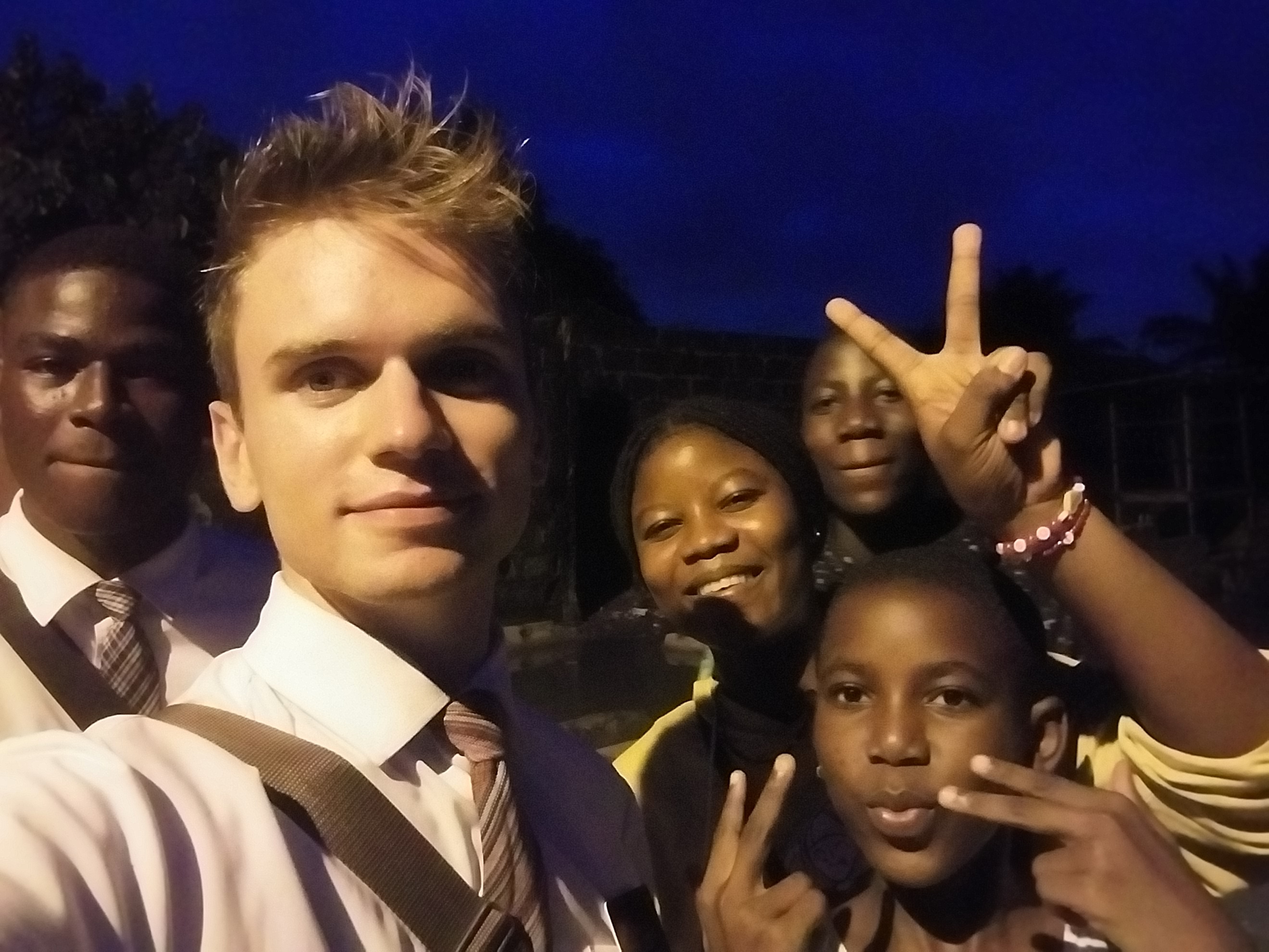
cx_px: 634
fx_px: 916
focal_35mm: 25
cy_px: 476
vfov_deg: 54.9
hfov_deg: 69.4
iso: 640
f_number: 2.2
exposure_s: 1/13
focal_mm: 2.67
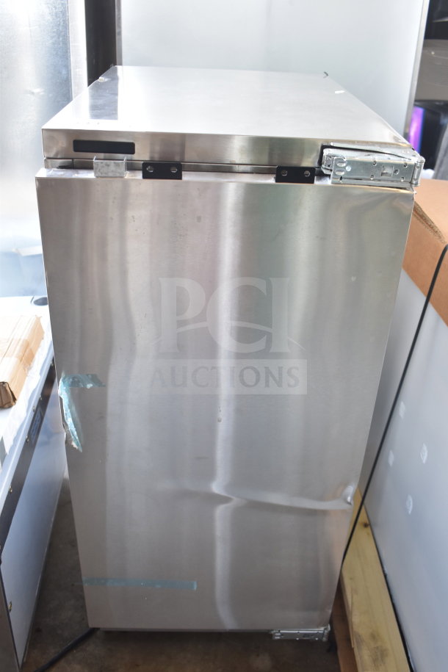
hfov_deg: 40.0
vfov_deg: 57.2
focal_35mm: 33
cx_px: 224
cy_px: 336
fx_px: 616
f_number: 3.8
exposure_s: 1/40
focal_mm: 22
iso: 500
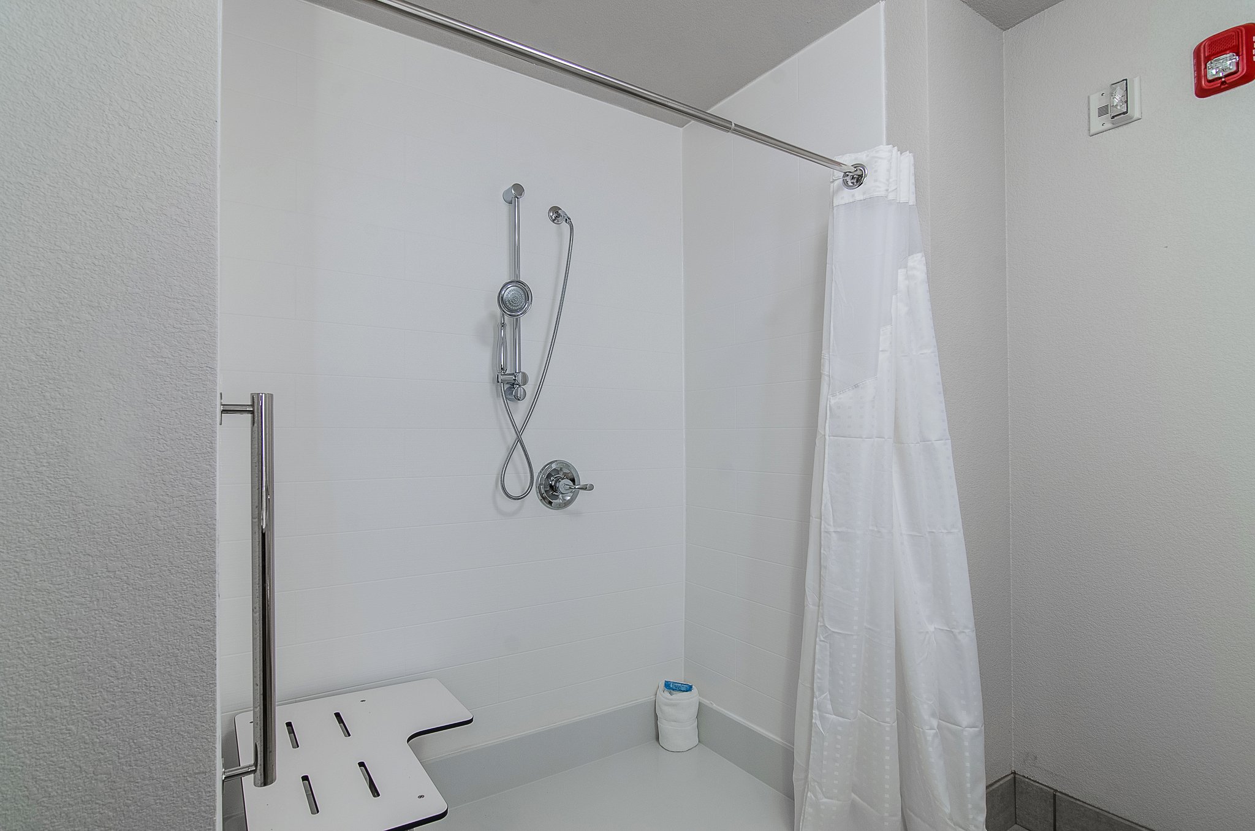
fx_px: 626
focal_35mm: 18
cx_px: 628
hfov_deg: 90.1
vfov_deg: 67.1
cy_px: 416
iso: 200
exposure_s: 1/25
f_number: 9
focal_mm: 12
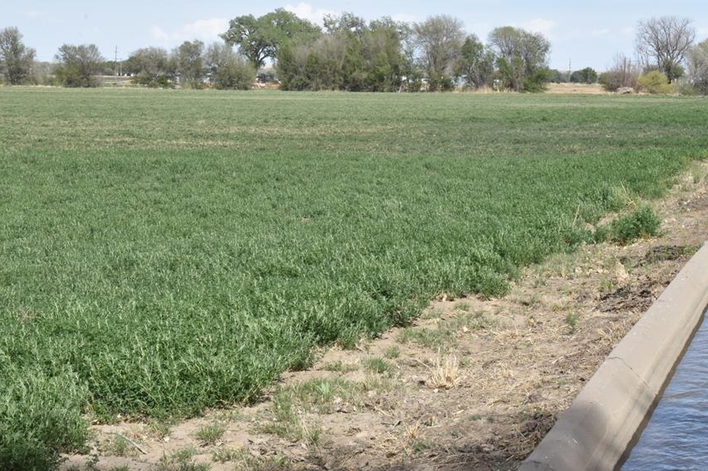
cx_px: 425
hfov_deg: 23.4
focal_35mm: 87
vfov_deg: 15.7
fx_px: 1710
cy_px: 204
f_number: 36
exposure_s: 1/200
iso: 800
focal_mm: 48
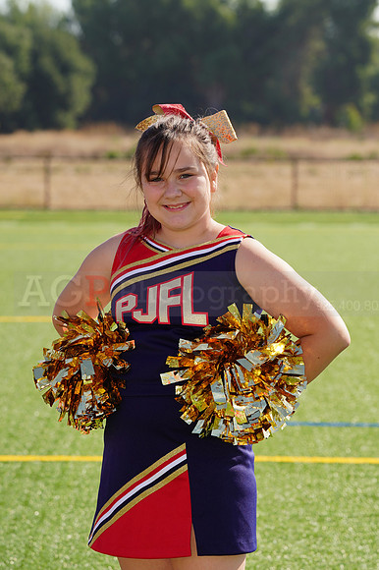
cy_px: 285
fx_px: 3257
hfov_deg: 6.7
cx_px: 190
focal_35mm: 206
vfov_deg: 10.0
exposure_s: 1/160
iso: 100
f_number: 10
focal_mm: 206
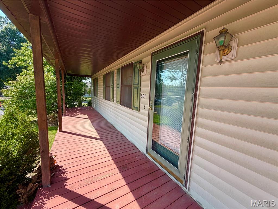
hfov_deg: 102.1
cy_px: 104
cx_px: 139
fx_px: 112
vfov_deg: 85.7
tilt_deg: -6.0
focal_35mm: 14
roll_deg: -1.2
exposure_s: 1/502
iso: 50
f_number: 2.2
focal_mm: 2.22
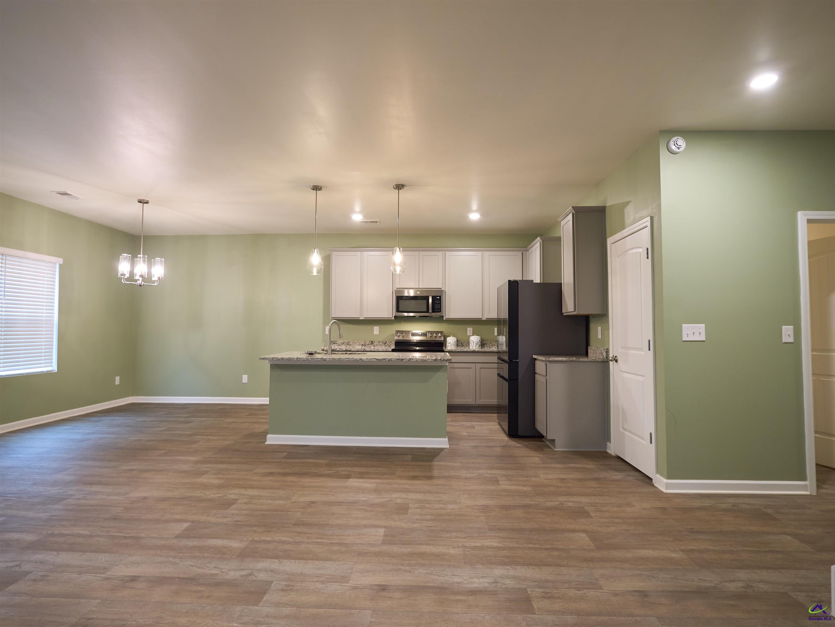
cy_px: 314
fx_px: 434
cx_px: 418
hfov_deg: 87.7
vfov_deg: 71.6
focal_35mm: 18
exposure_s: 1/20
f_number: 2.5
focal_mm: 9
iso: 800
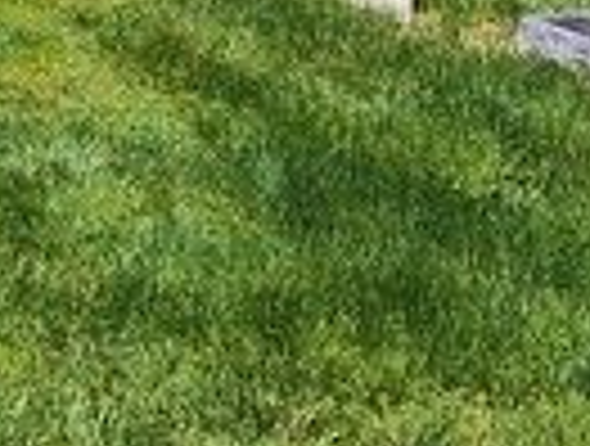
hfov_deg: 14.0
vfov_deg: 10.4
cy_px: -140
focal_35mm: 140
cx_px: 113
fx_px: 2393
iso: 100
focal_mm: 5.56
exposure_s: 1/1282
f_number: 1.8
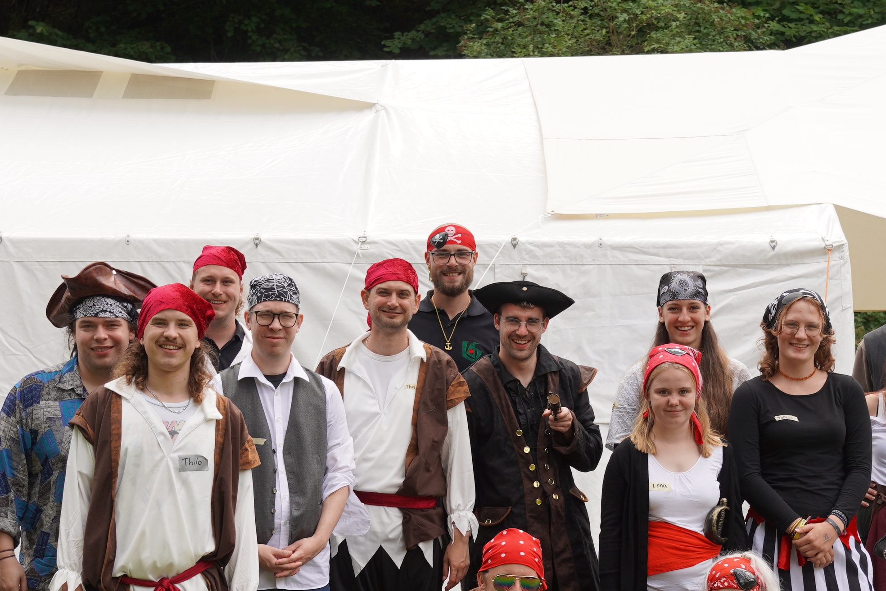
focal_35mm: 90
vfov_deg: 15.1
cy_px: 468
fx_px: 2215
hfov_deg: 22.6
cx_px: 448
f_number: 5.6
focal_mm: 45
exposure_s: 1/200
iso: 100
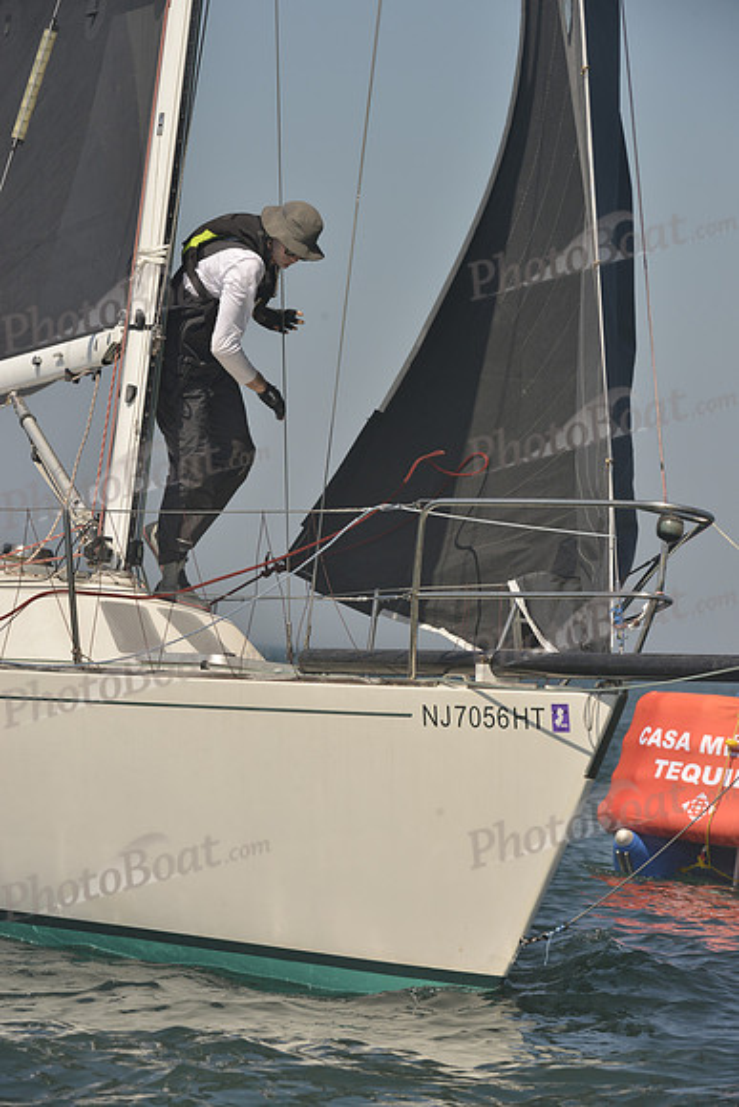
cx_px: 370
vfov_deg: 10.3
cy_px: 554
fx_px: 6154
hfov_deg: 6.9
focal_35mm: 200
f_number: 10
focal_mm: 200
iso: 280
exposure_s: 1/1000
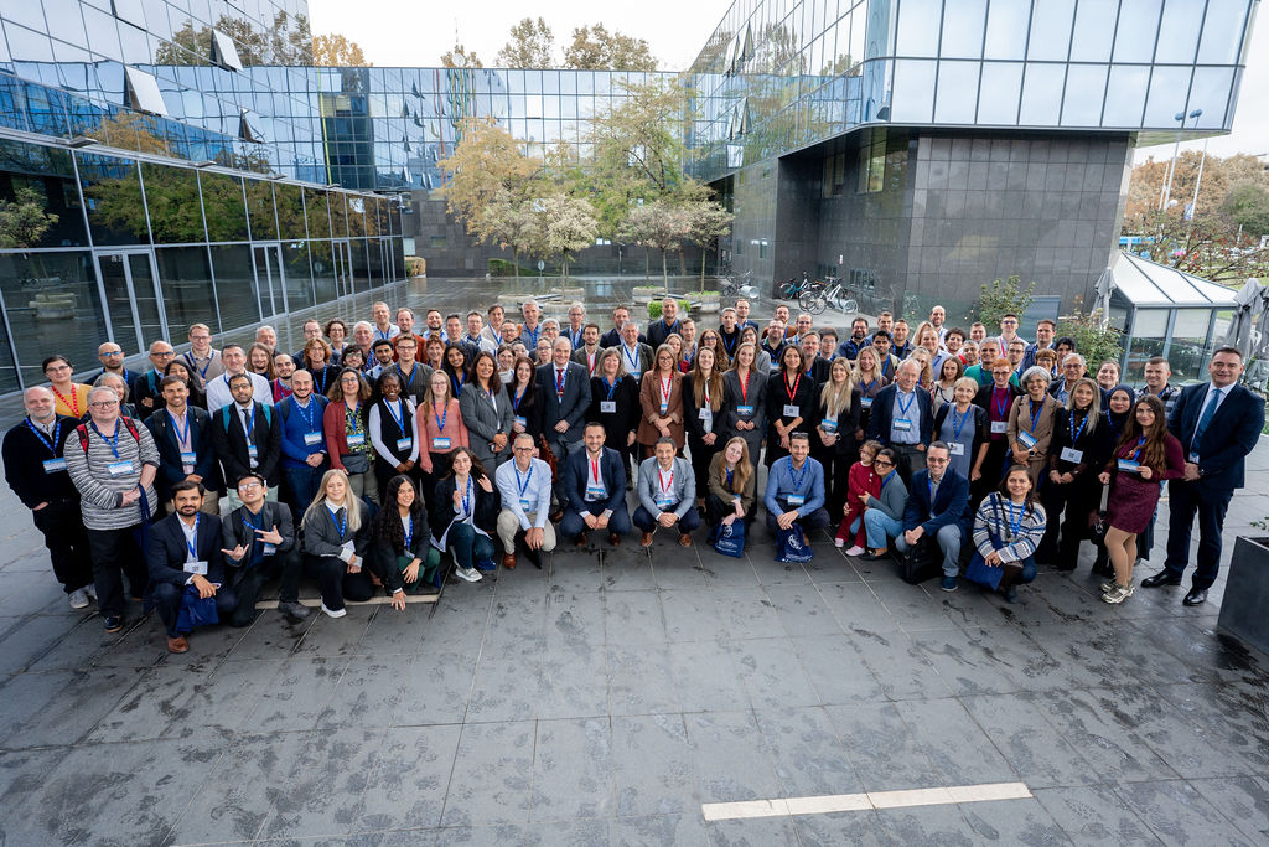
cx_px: 648
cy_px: 424
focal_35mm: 21
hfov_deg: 81.8
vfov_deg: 60.0
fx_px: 732
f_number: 4
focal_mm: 20
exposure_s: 1/250
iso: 500
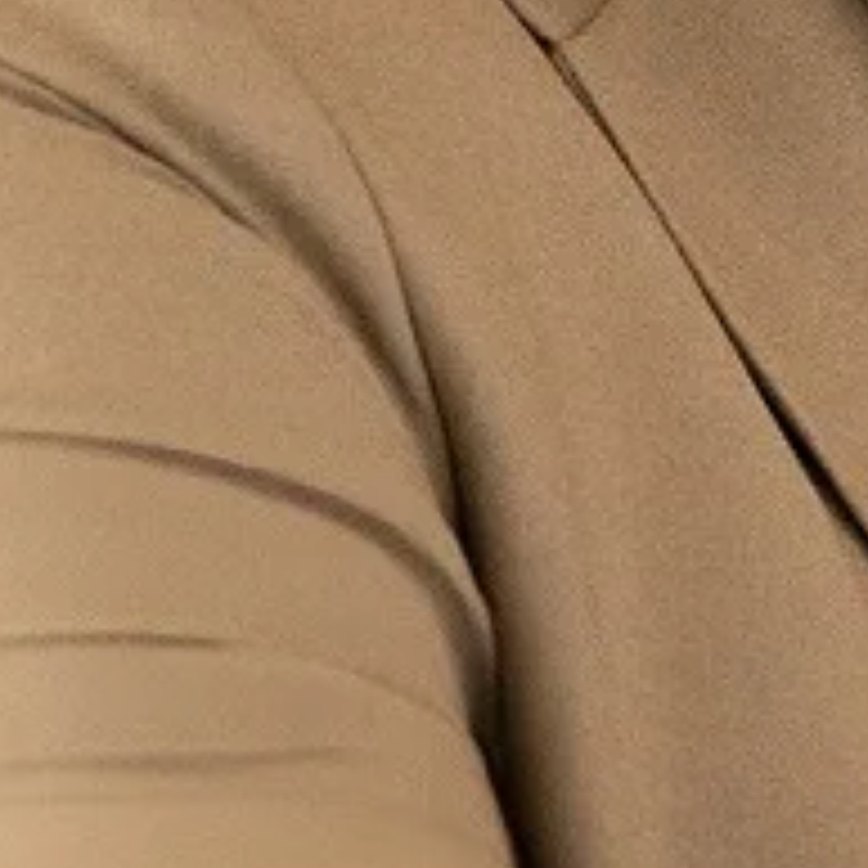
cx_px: 875
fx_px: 23234
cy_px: 1331
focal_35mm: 819
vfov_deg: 2.1
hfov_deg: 2.1
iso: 1250
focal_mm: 93
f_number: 2.8
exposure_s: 1/5000
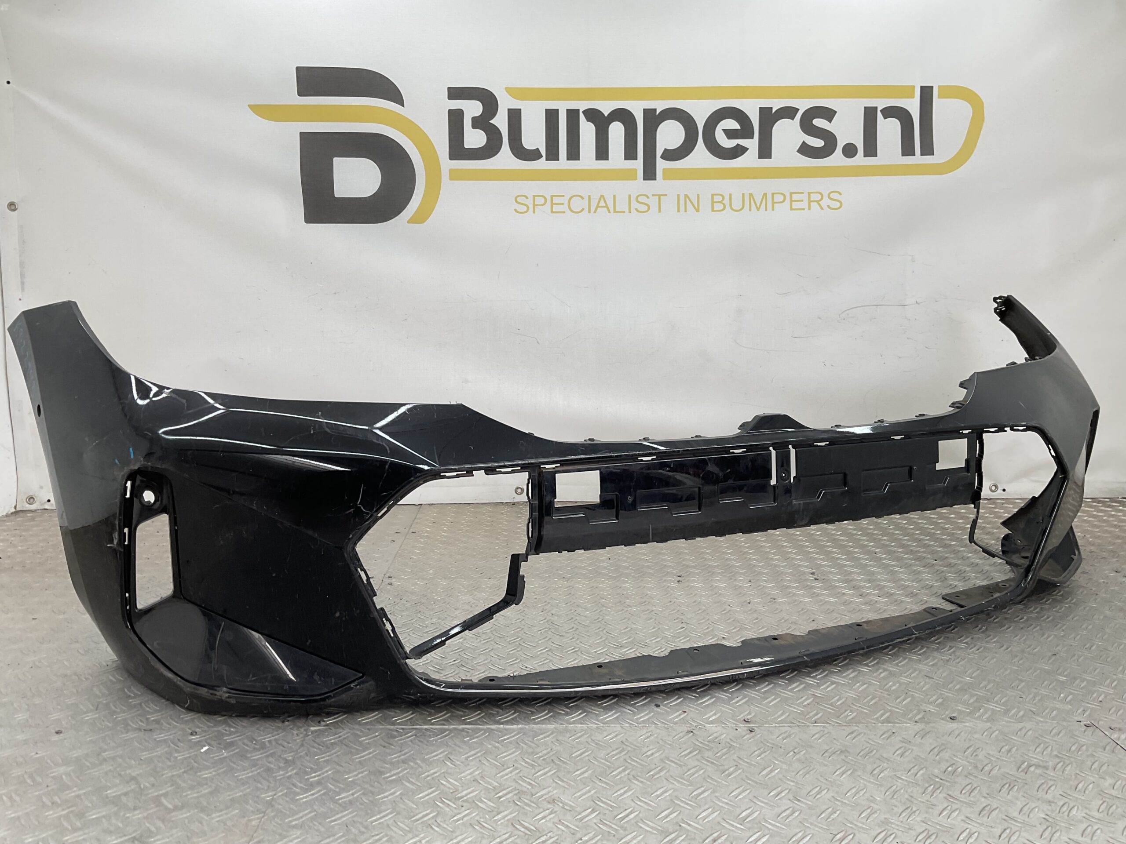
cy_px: 422
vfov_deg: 48.2
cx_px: 563
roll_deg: +0.0
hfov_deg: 61.7
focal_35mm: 29
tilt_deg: -7.4
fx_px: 943
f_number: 1.8
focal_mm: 3
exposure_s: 1/128
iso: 16
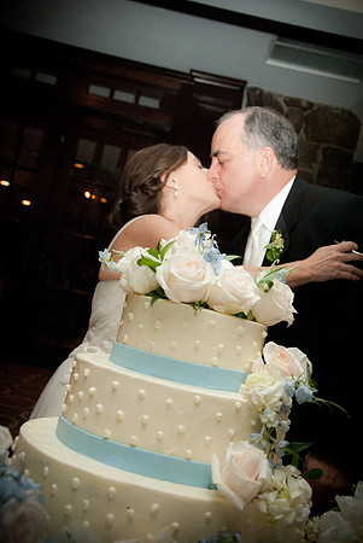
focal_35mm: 42
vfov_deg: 46.4
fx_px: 634
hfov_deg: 32.0
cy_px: 272
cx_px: 182
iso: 800
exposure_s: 1/80
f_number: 4
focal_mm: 28
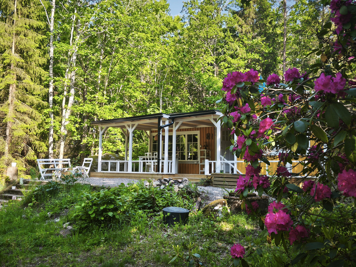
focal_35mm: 33
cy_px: 134
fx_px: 339
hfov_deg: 55.4
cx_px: 178
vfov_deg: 42.9
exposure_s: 1/281
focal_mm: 5.35
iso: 80
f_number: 1.7
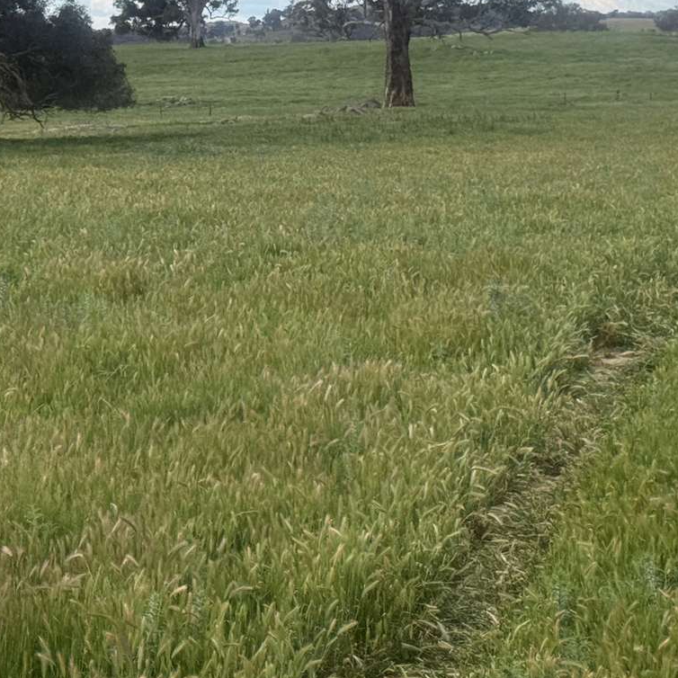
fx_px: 2393
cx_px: 250
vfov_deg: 16.0
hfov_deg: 16.1
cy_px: 93
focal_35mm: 108
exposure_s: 1/5587
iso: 80
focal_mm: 6.76
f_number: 1.78
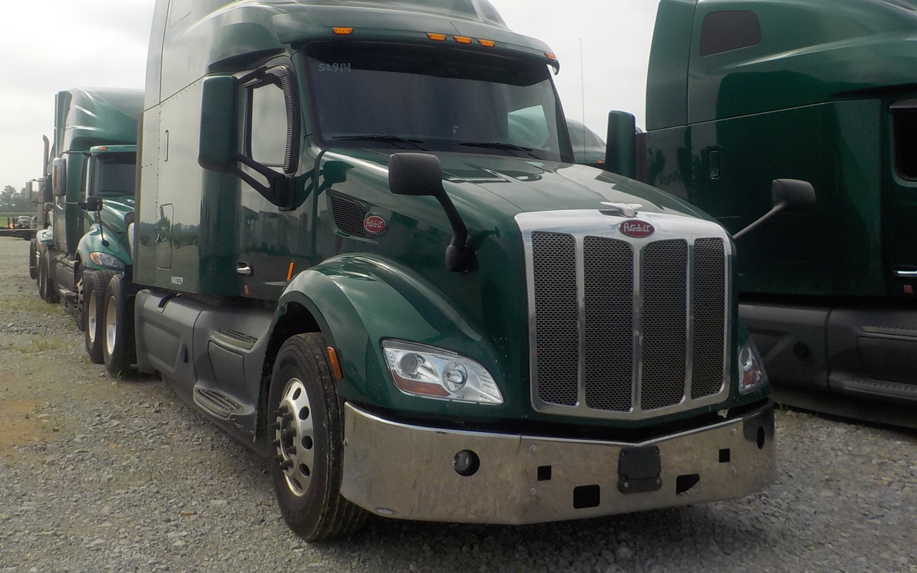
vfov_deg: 33.4
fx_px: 950
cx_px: 396
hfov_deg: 51.4
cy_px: 212
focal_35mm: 38
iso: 125
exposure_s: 1/1250
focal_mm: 4.1
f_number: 3.3
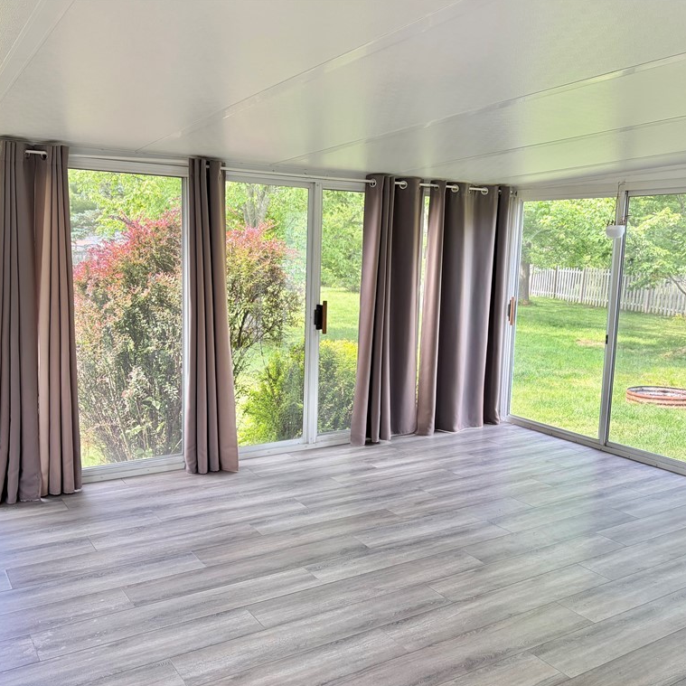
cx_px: 323
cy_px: 343
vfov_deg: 52.5
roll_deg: -1.3
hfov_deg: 52.5
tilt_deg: -6.7
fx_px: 695
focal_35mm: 31
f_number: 1.6
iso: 100
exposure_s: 1/217
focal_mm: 5.96
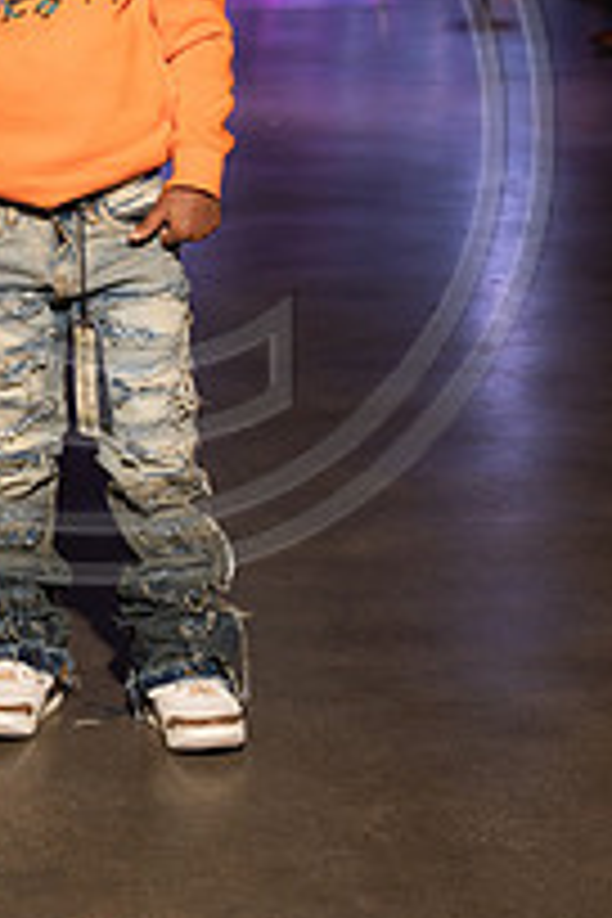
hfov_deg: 9.1
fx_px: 3825
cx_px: 101
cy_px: 126
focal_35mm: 150
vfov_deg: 13.6
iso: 1250
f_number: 6.3
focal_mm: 68
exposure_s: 1/200
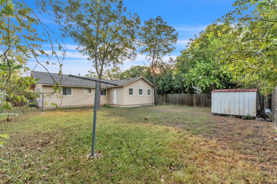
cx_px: 138
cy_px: 92
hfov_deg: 100.4
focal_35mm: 15
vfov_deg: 77.3
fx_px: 115
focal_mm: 10
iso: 320
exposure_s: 1/640
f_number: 8
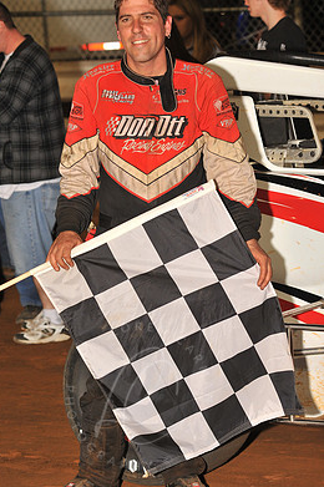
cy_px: 240
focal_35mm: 129
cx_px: 138
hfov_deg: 10.6
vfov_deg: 15.9
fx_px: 1744
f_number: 6.3
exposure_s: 1/320
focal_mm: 112
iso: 500
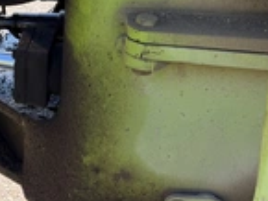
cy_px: -39
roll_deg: +0.2
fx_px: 511
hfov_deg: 26.0
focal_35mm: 66
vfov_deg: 20.8
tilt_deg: -19.7
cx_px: -59
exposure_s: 1/356
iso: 100
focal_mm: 6.76
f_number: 1.78
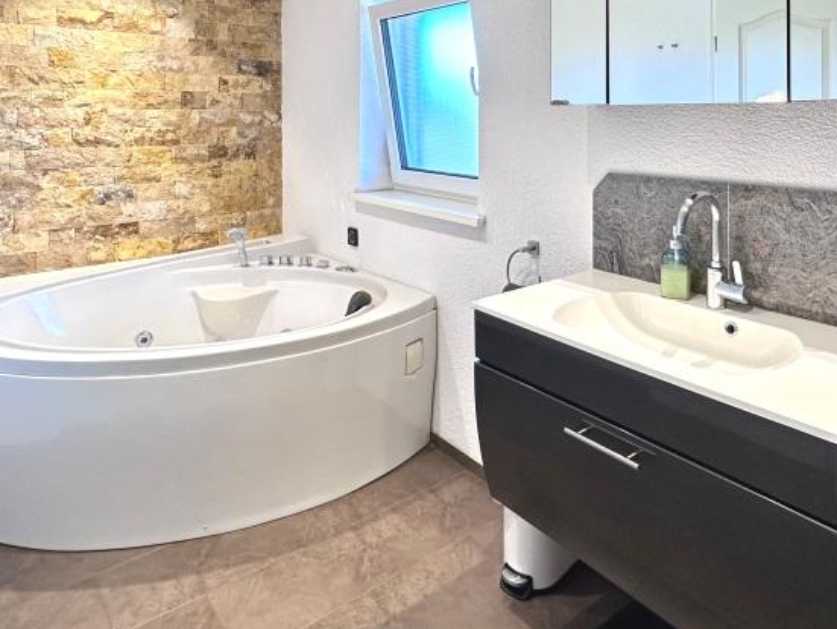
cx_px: 498
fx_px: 629
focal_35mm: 26
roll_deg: -0.1
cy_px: 115
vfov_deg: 49.6
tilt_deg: +0.0
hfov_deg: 66.7
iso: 160
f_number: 2.2
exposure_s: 1/100
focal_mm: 2.22
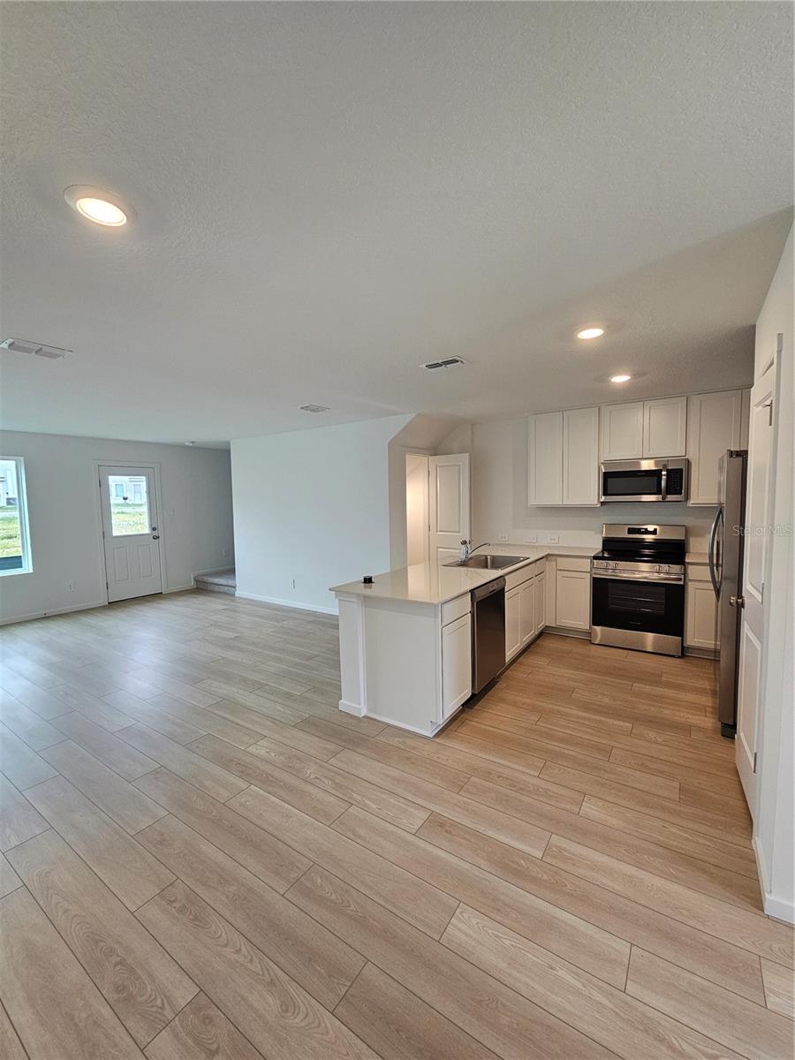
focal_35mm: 13
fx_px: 398
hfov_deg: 89.9
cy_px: 530
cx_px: 398
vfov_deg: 106.2
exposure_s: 1/60
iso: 100
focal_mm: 2.2
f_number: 2.2
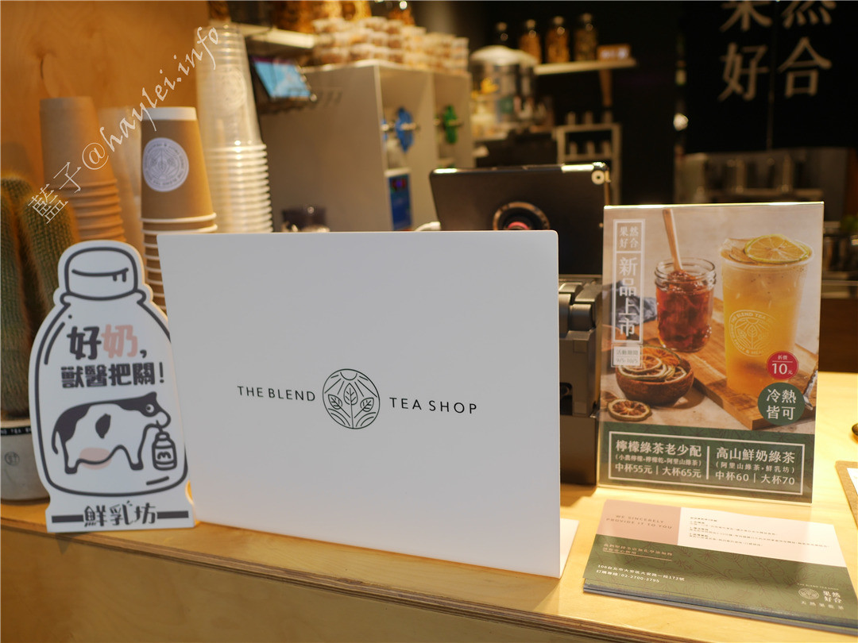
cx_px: 429
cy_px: 322
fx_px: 744
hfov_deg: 60.0
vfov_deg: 46.8
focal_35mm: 30
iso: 200
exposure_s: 1/160
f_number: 2
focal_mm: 15
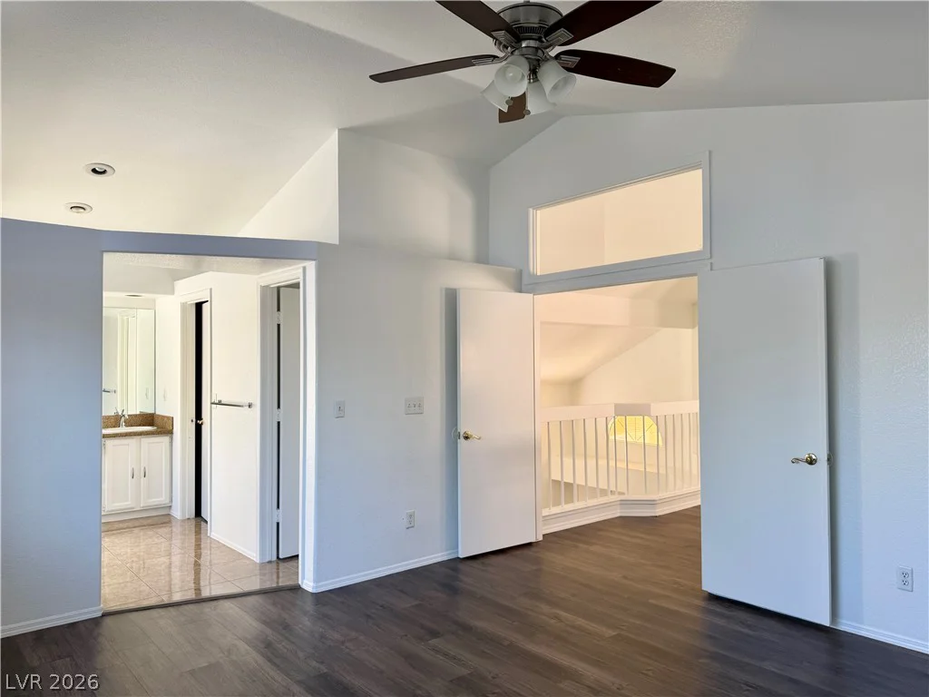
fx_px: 644
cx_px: 464
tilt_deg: +1.3
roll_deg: +0.0
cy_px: 348
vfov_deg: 56.8
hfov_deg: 71.6
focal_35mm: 24
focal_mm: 6.76
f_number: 1.78
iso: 64
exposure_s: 1/143
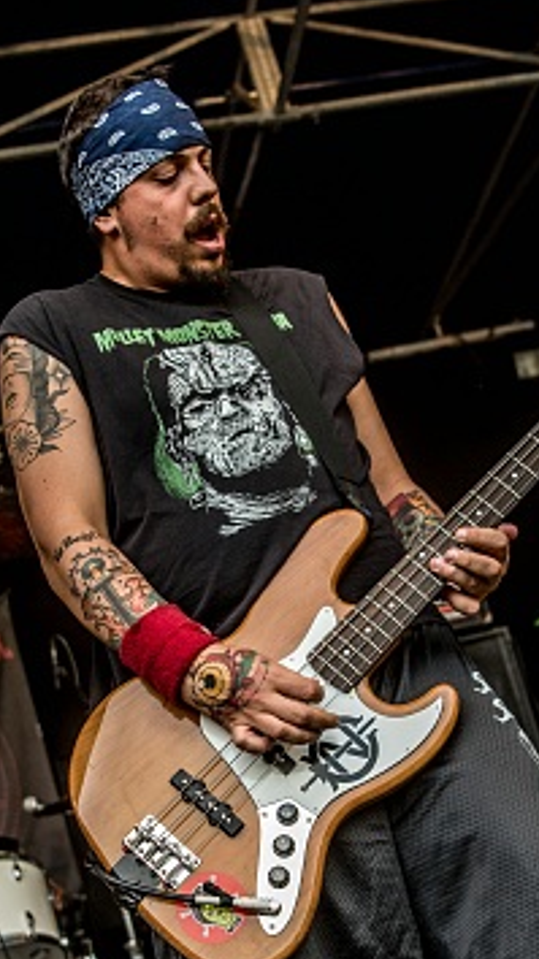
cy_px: 694
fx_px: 1627
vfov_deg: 32.4
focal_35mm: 64
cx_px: 253
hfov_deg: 18.8
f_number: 2.8
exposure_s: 1/250
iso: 500
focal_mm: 30
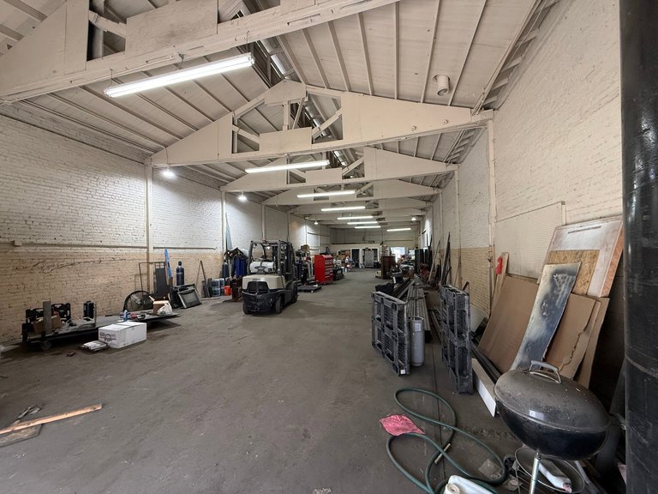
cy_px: 247
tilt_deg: +1.1
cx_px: 329
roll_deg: +0.5
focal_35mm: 14
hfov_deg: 102.1
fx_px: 266
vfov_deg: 85.7
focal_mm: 2.22
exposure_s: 1/120
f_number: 2.2
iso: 400
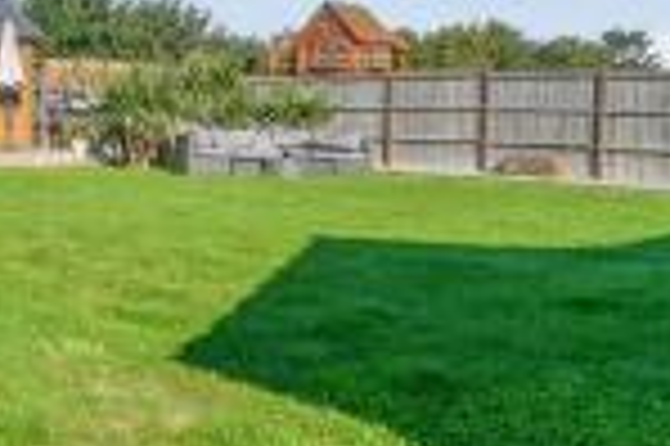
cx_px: 58
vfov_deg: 27.8
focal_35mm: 48
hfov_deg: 38.2
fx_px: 892
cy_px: 133
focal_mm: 10
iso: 160
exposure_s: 1/400
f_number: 8
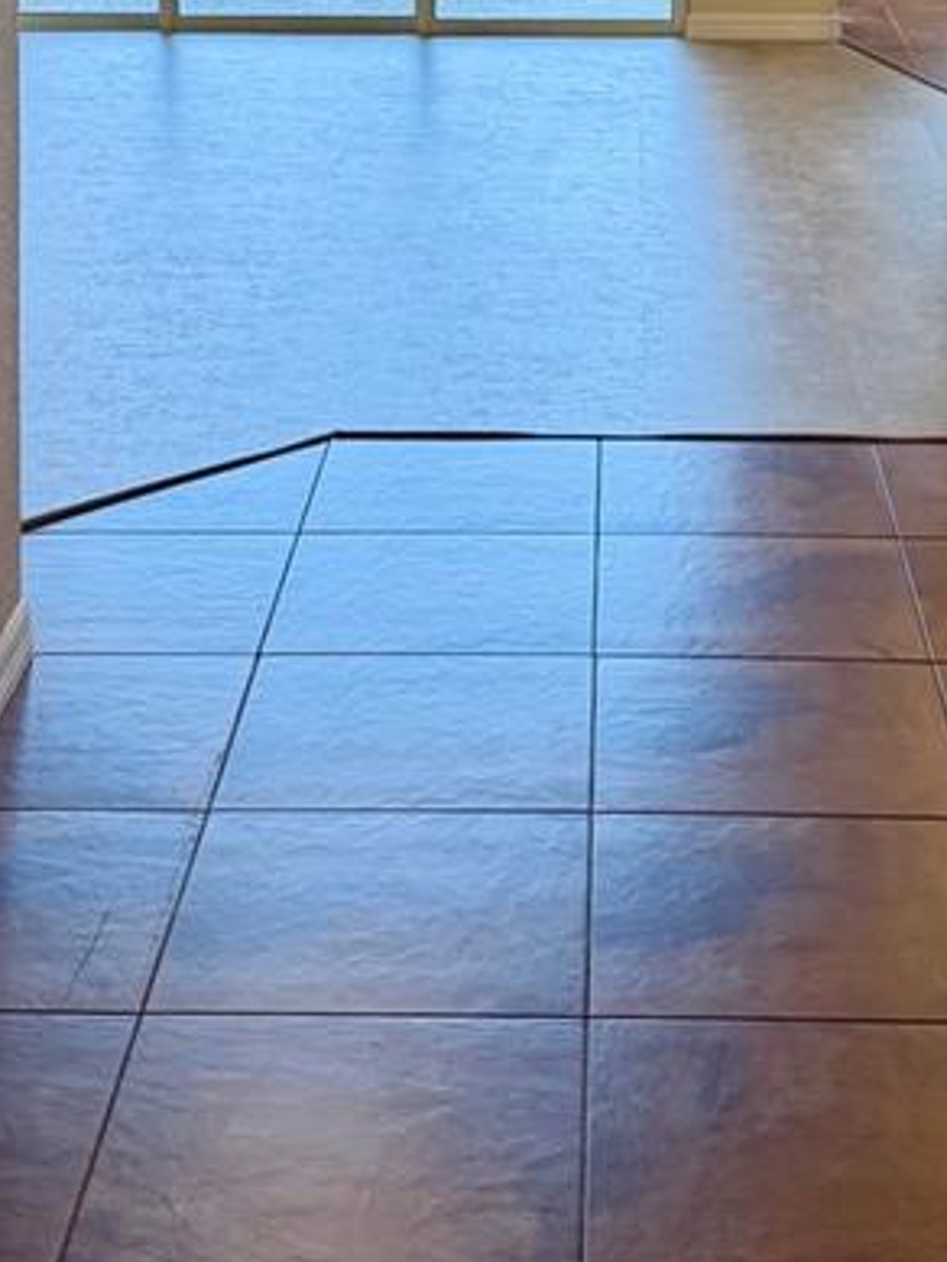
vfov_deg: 24.0
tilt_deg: -4.1
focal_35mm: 74
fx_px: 2698
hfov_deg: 19.9
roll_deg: -0.7
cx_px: 593
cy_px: -237
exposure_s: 1/175
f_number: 1.78
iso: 80
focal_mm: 6.76
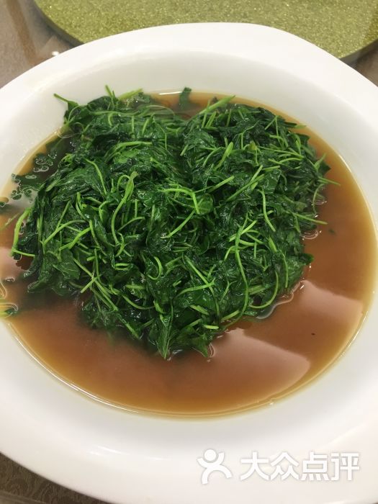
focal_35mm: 29
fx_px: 422
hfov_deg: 48.2
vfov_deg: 61.7
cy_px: 252
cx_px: 189
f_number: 2.2
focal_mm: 4.15
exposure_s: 1/33
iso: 100
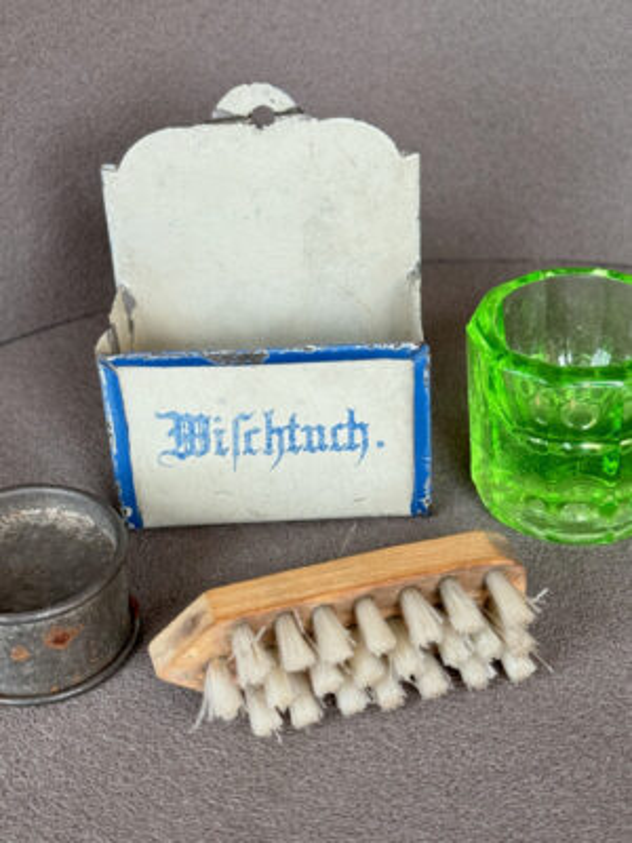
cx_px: 316
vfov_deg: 39.7
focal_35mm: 48
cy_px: 422
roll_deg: +0.0
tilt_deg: -35.0
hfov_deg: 30.3
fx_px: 1168
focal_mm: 6.76
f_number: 1.78
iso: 80
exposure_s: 1/145
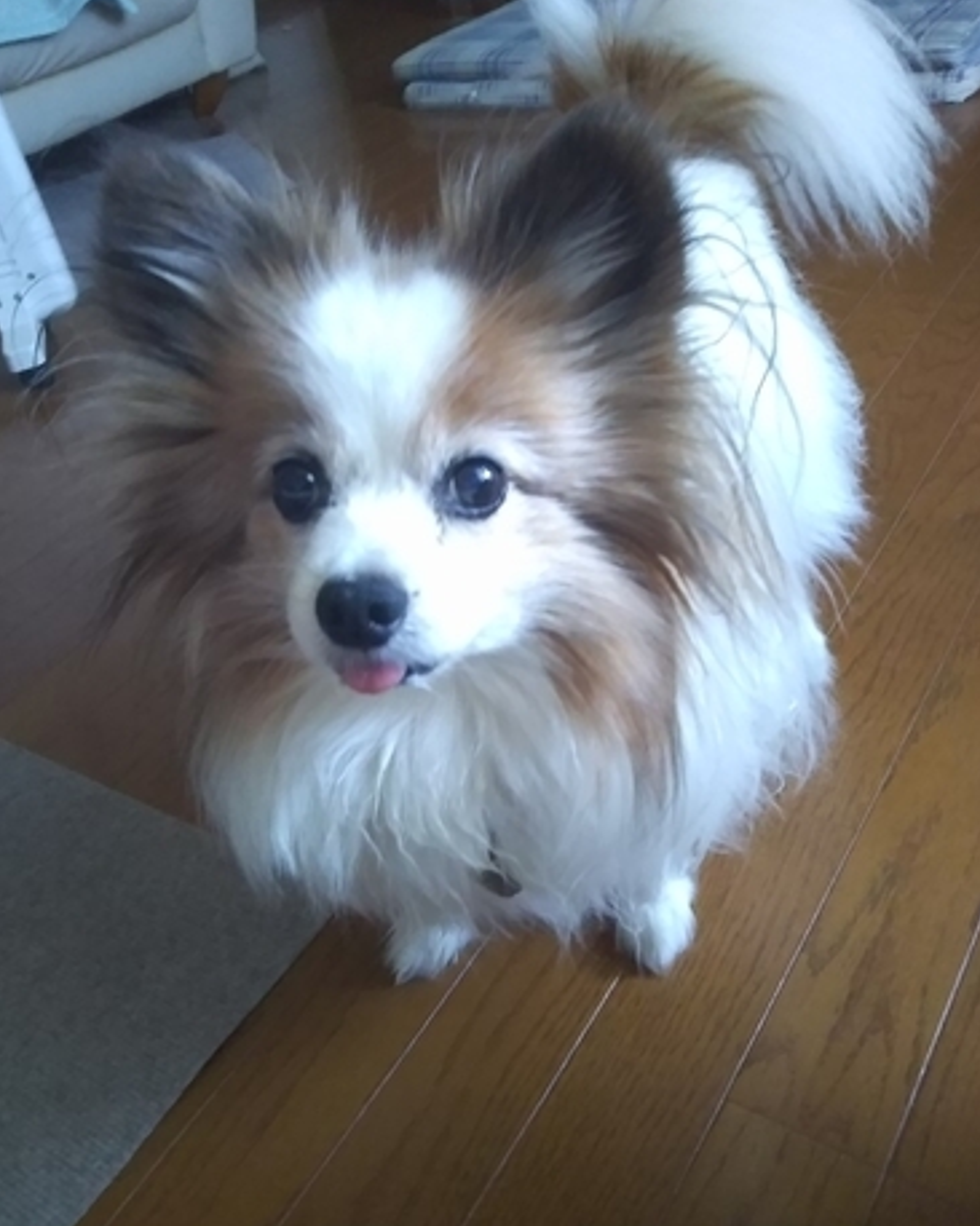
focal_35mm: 32
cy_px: 618
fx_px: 1161
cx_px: 497
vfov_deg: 55.7
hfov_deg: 45.8
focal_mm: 4
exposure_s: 1/17
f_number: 2.2
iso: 640
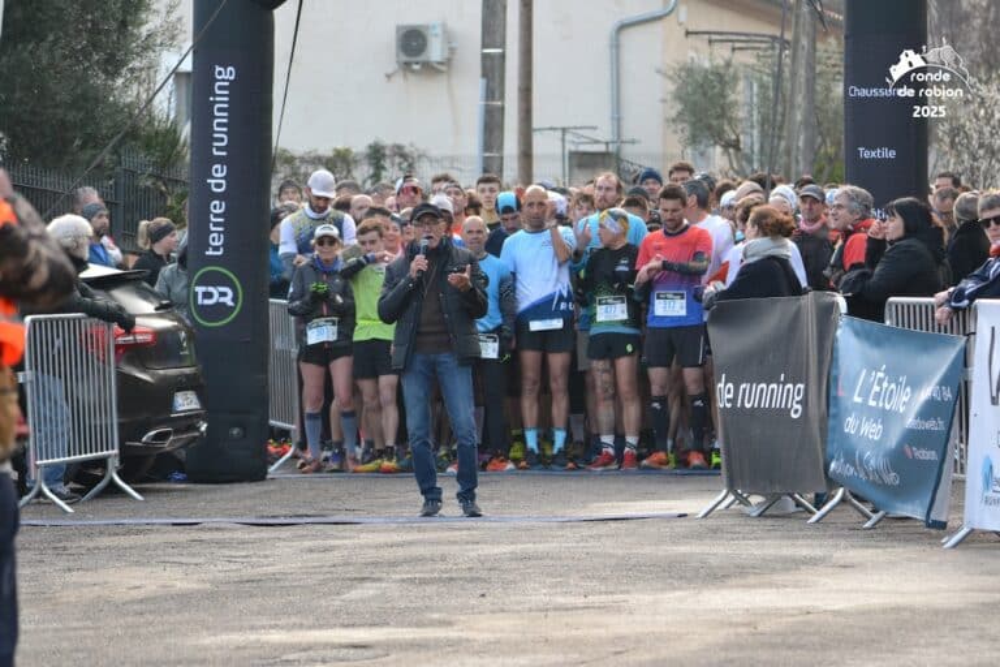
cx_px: 500
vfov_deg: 6.1
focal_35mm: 225
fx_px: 6250
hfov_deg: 9.1
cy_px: 334
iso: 1000
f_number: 5
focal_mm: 150
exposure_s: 1/500
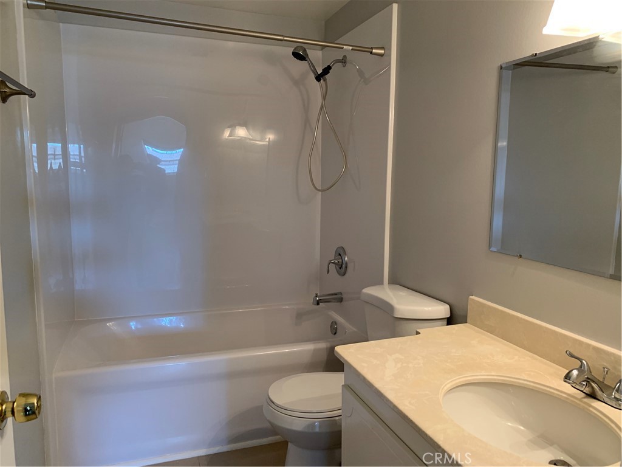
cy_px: 234
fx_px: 467
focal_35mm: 26
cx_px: 311
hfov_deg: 67.3
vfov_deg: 53.1
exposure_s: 1/60
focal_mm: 4.25
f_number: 1.8
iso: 160
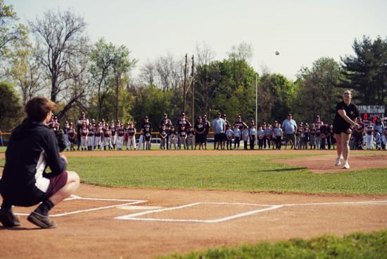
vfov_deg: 18.2
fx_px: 806
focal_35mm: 75
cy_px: 130
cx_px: 194
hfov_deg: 27.0
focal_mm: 75
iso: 100
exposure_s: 1/1600
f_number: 1.7
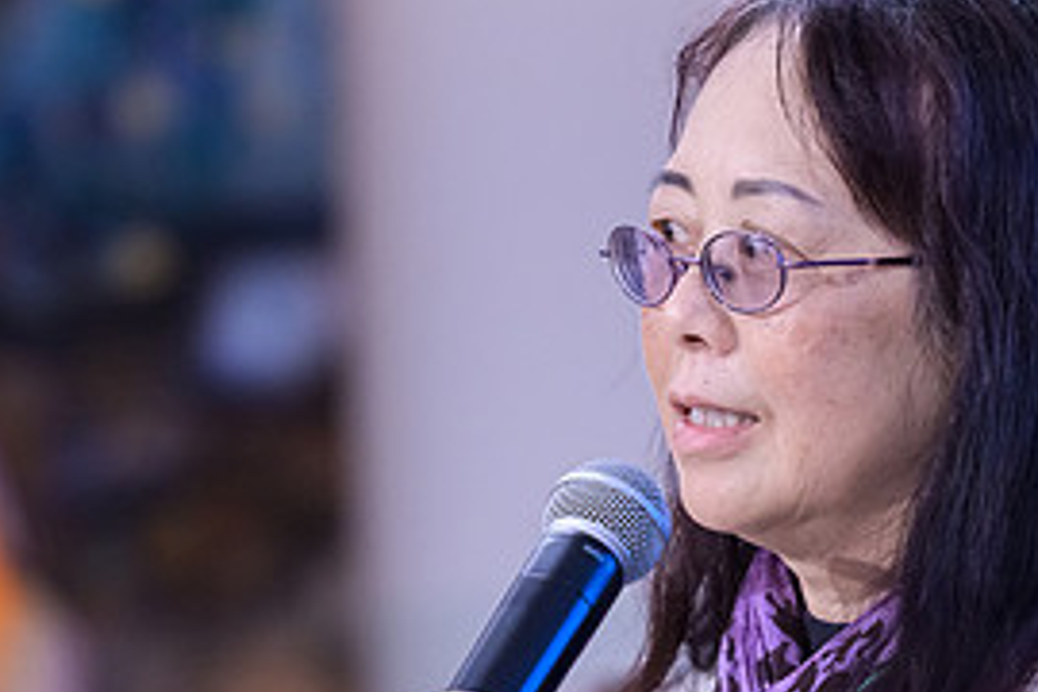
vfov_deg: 2.8
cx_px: 773
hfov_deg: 4.2
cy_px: 646
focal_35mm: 494
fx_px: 14243
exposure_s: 1/250
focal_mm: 230
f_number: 4
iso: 4000
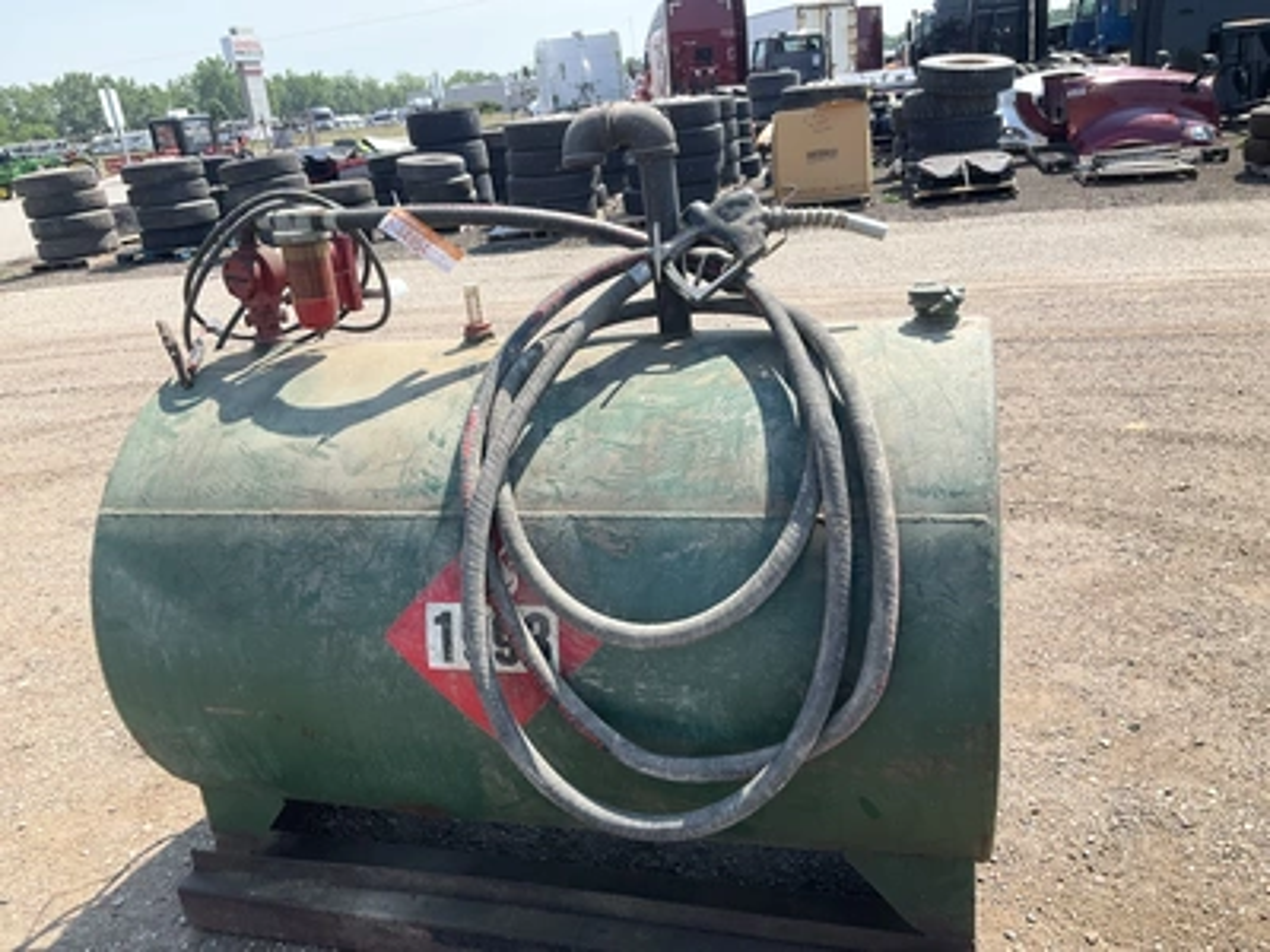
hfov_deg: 61.7
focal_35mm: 29
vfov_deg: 48.2
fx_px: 1064
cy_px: 476
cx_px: 635
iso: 25
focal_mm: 3
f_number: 1.8
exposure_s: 1/855
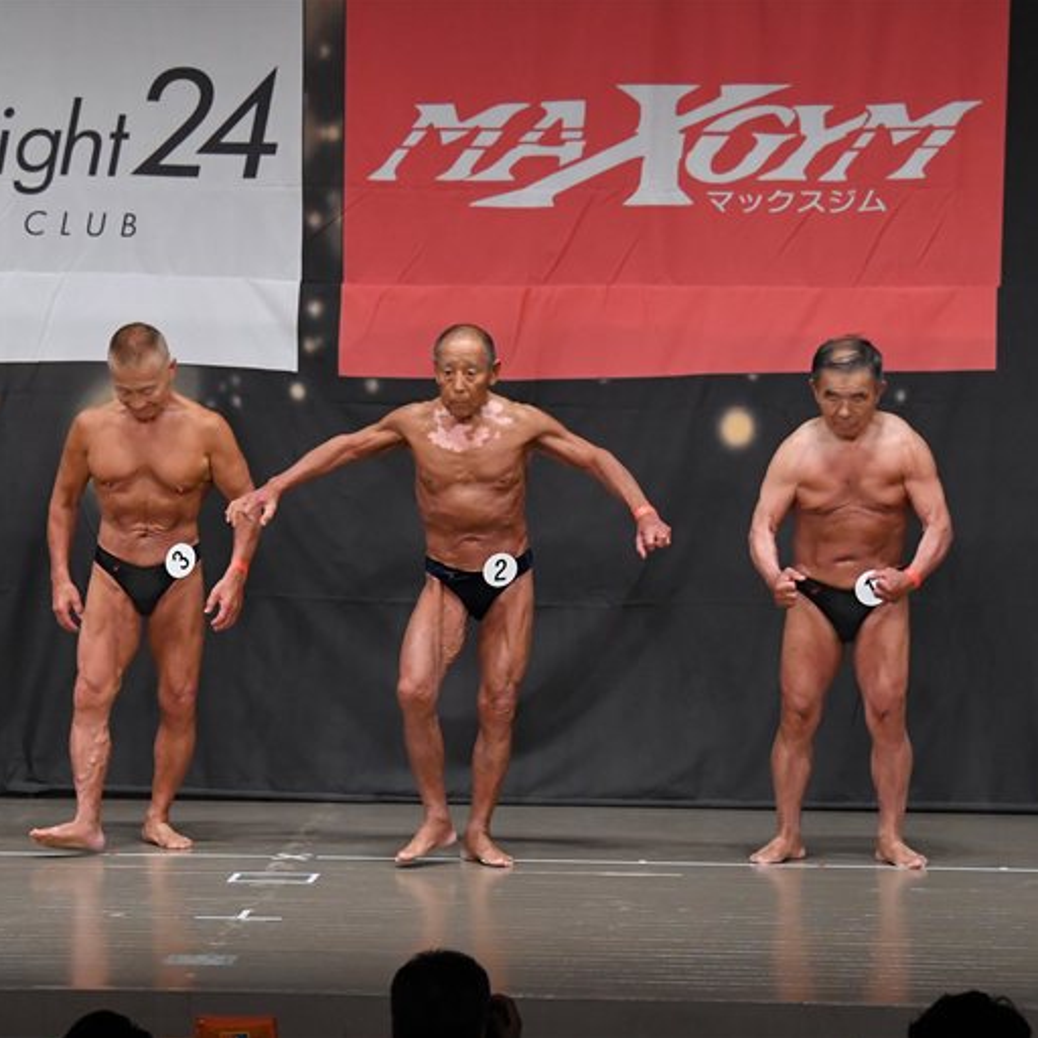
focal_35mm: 189
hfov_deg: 9.2
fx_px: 6412
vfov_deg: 9.3
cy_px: 519
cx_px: 321
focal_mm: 98
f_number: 5.6
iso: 4000
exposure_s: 1/400
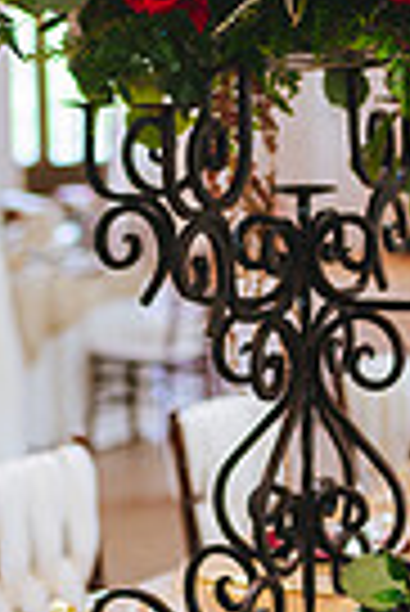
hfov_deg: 11.7
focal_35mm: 116
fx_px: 1976
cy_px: 184
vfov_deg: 17.6
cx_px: 410
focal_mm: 35
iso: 1600
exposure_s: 1/200
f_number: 1.8
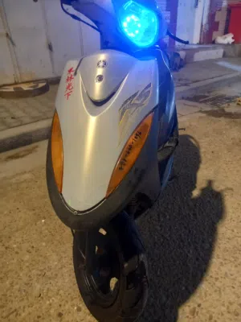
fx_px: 232
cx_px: 120
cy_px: 161
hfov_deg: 54.9
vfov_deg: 69.4
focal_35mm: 25
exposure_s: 1/24
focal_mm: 4.6
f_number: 2
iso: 500
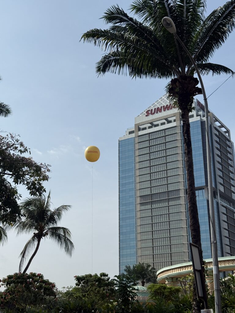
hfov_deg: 30.3
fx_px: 434
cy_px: 156
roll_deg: -0.2
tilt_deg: +22.5
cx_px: 118
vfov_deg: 39.7
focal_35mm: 48
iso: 64
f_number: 1.78
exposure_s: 1/8772
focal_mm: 6.76
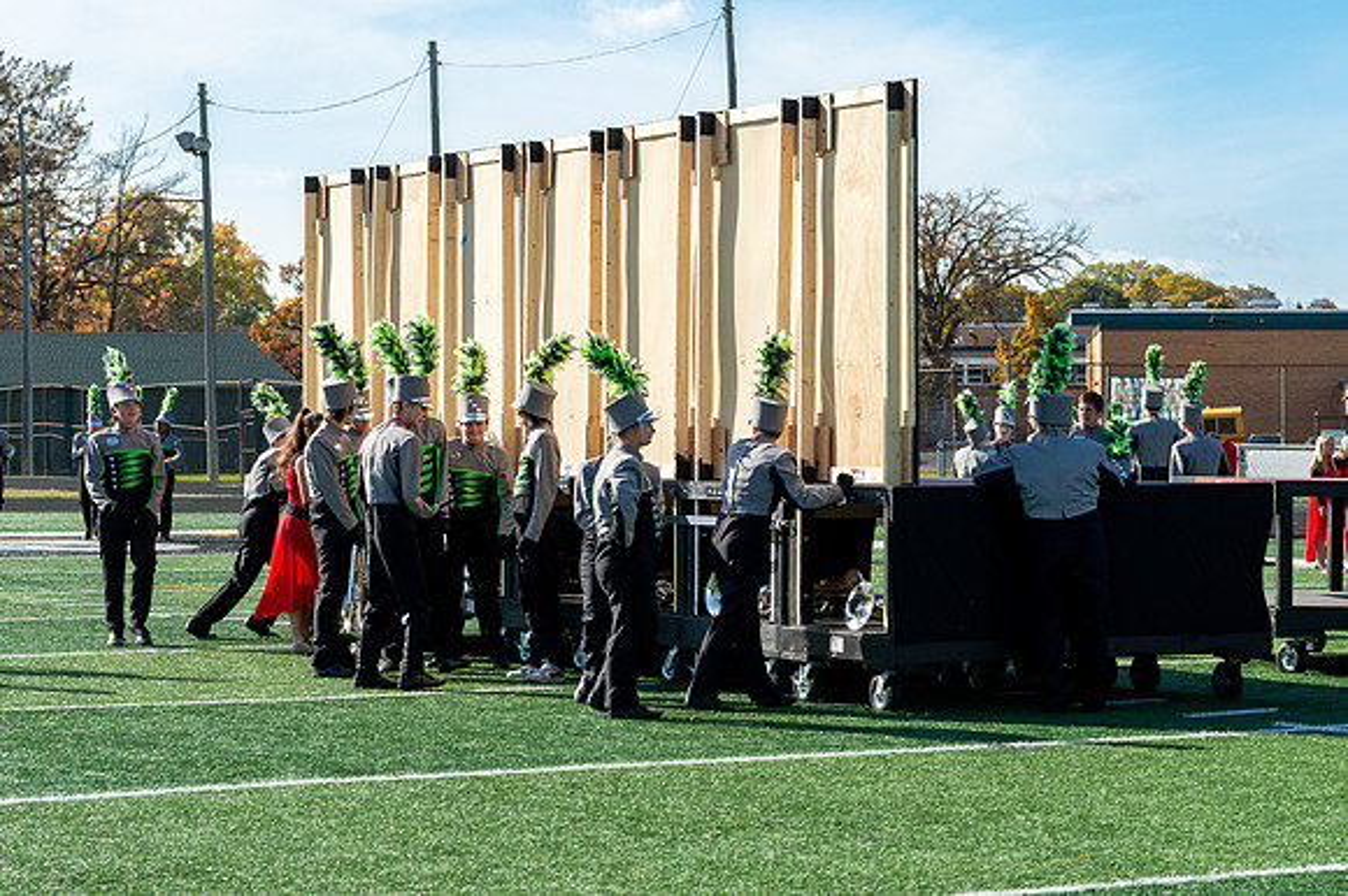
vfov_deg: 13.8
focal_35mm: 99
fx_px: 3704
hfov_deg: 20.6
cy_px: 505
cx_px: 747
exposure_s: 1/1000
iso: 400
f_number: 9
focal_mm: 70
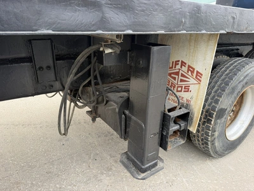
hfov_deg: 71.6
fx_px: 176
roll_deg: +0.1
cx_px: 127
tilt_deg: -24.6
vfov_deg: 56.8
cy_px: 96
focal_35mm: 24
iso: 80
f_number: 1.78
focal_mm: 6.76
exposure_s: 1/209
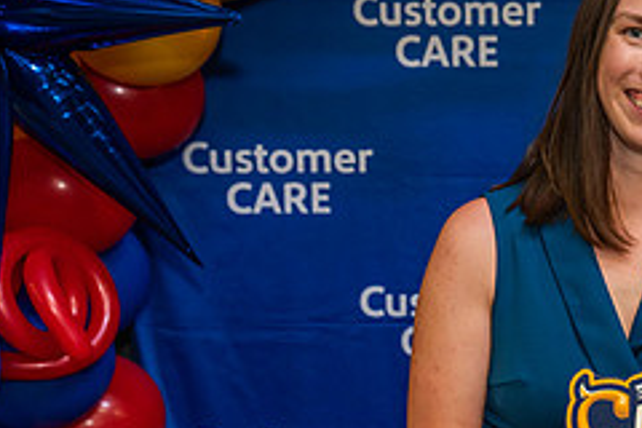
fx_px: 1819
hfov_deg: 19.0
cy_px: 288
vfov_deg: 13.4
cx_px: 762
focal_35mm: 102
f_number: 4
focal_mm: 41
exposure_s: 1/160
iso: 1250
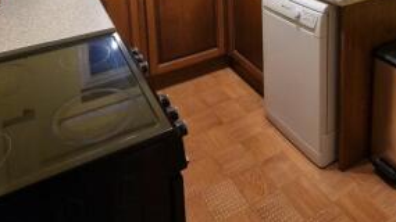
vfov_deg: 31.0
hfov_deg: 66.1
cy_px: -69
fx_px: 304
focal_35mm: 29
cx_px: 199
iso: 320
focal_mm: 2.2
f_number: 2.2
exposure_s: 1/33
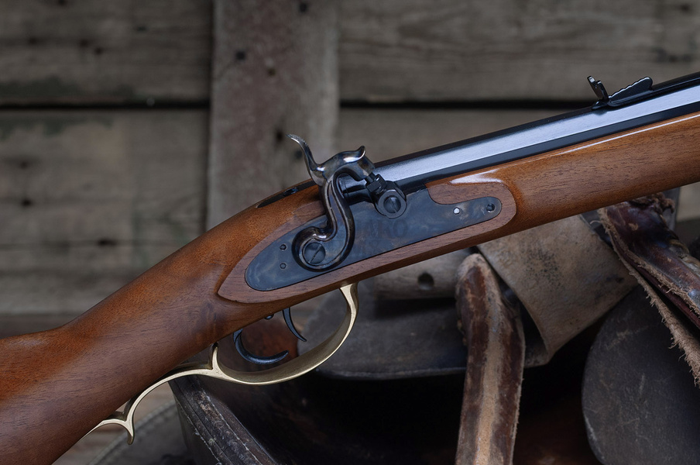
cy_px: 232
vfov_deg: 18.1
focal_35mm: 75
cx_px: 350
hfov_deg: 27.0
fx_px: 1456
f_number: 5.6
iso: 160
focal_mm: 50
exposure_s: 1/160
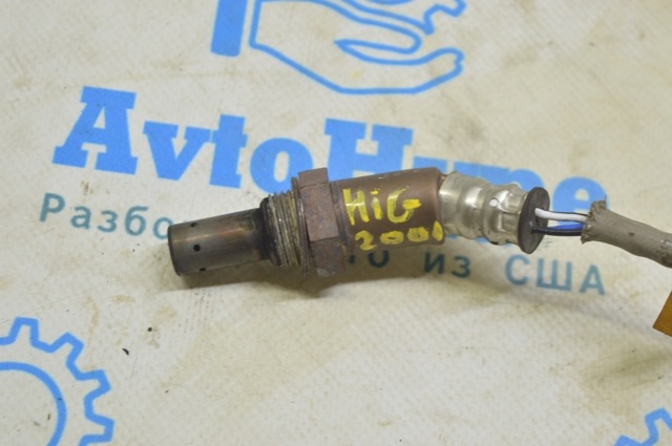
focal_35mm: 82
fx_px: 1538
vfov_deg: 16.5
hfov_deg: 24.6
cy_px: 223
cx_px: 336
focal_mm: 55
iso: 400
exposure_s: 1/20
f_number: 5.6
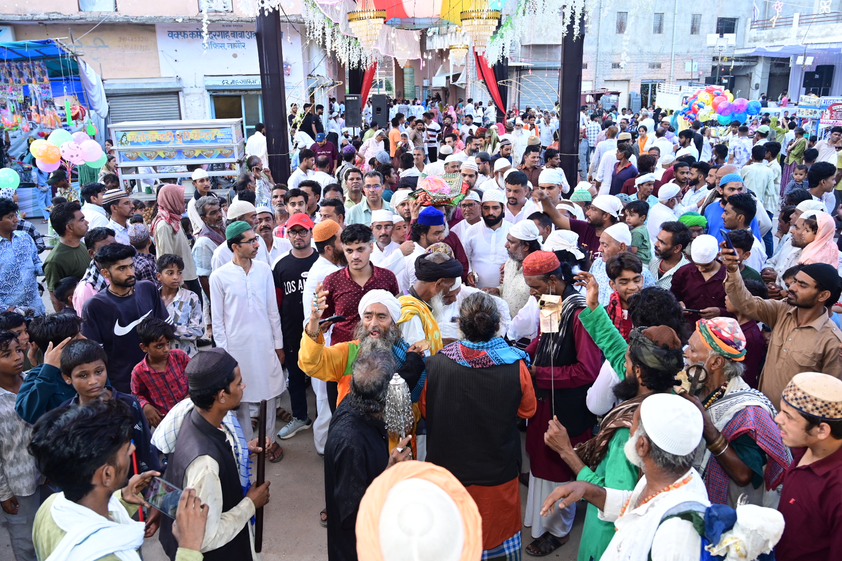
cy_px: 280
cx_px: 421
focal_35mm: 29
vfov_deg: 45.0
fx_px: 678
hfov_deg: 63.7
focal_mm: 29
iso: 1000
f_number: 5
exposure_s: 1/125
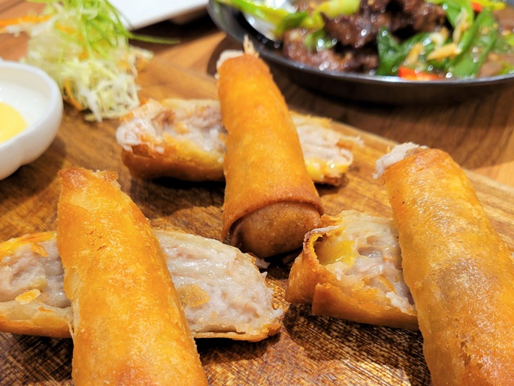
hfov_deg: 48.9
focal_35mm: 38
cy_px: 245
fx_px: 564
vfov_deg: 37.5
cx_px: 236
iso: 160
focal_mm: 5.4
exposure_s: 1/40
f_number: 1.8
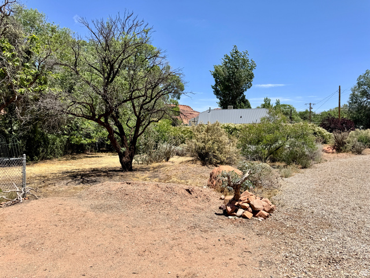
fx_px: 257
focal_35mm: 24
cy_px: 139
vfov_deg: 56.8
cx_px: 185
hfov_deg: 71.6
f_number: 1.78
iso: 80
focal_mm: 6.76
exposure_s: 1/4950
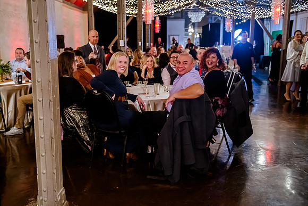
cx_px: 145
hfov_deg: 52.9
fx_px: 309
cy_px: 103
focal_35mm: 36
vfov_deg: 36.7
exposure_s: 1/100
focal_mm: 34
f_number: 2.8
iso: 5000
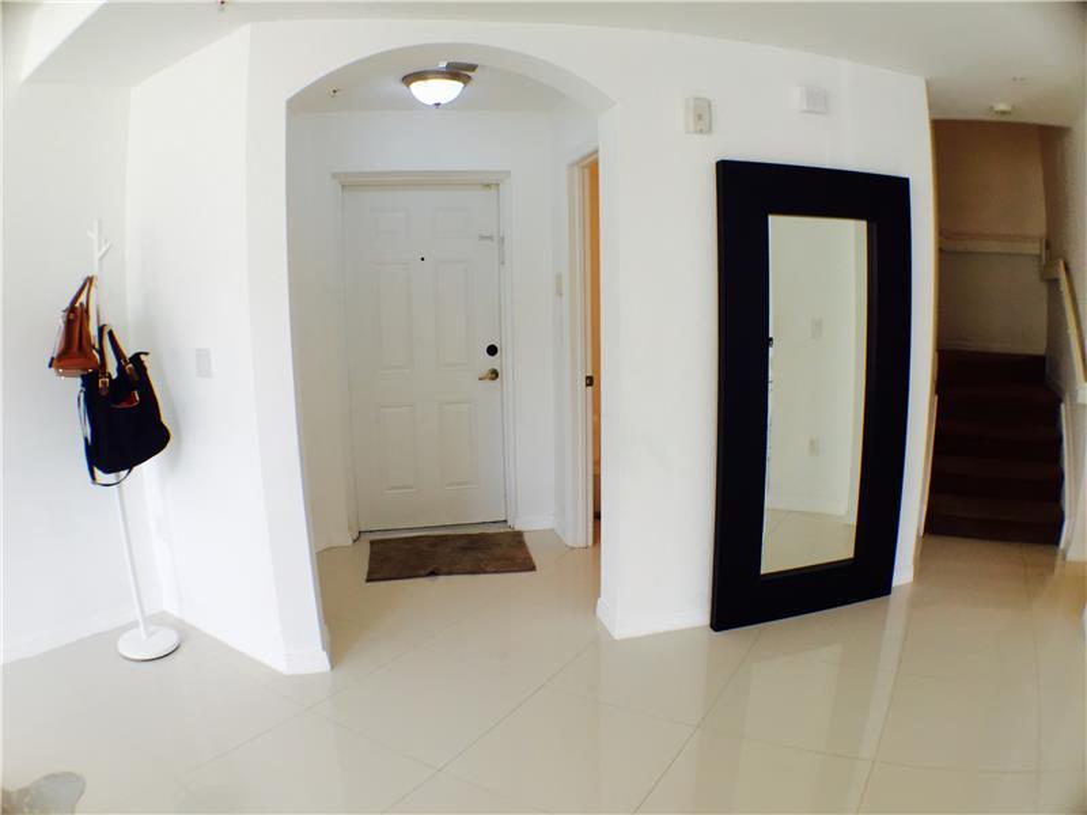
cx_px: 544
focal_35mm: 29
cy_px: 408
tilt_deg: -11.1
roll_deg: +2.1
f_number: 2.2
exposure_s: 1/120
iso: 50
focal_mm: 4.15
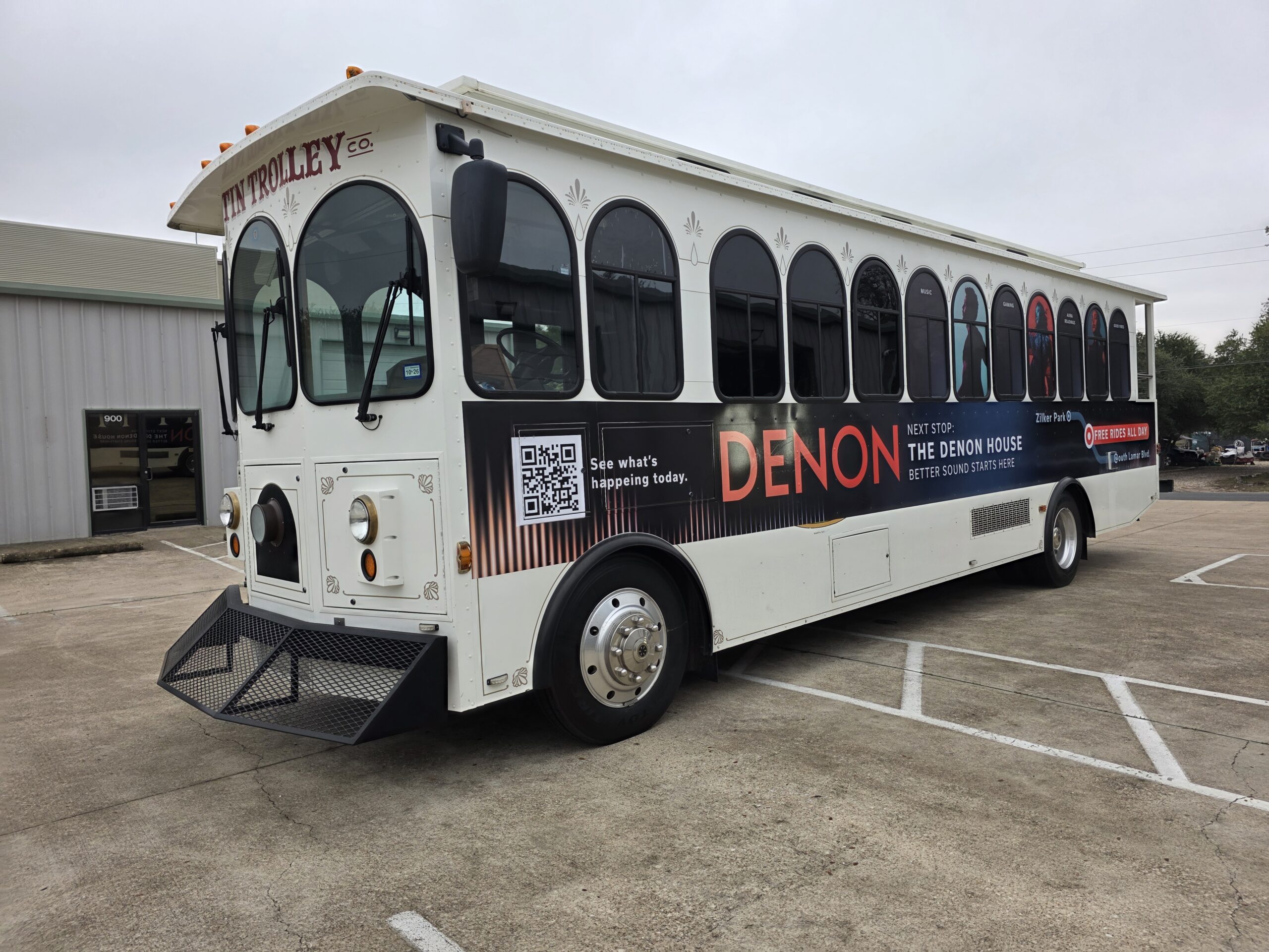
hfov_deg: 73.9
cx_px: 634
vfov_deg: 58.9
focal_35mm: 23
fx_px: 843
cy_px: 476
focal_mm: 6.3
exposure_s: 1/120
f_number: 1.7
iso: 50
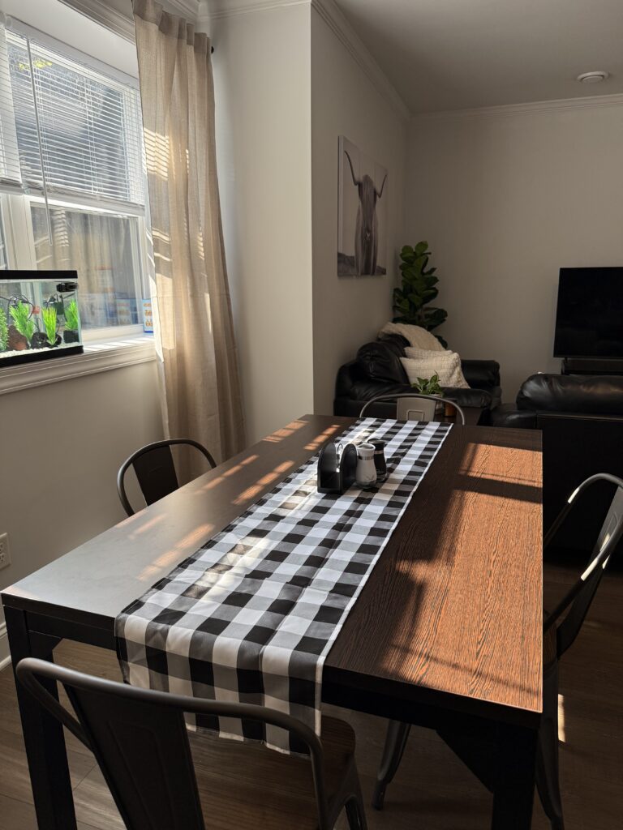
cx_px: 312
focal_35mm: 24
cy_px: 415
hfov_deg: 56.8
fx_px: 576
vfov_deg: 71.6
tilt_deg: -12.7
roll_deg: +0.3
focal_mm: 6.76
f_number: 1.78
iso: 125
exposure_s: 1/241
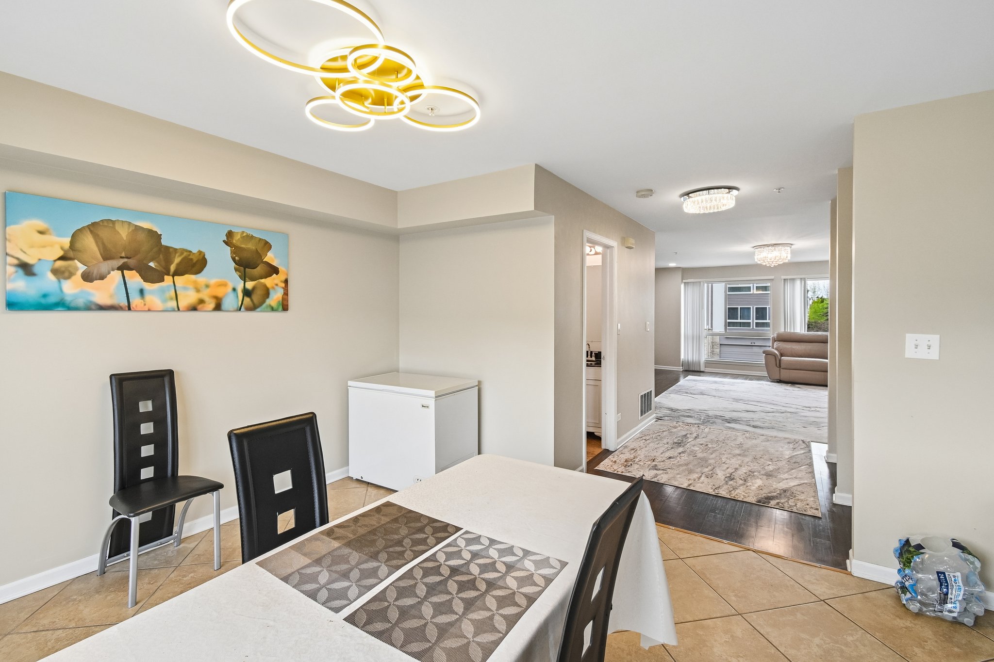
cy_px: 331
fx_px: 414
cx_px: 497
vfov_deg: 77.3
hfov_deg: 100.4
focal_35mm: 15
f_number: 8
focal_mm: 10
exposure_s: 1/15
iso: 100
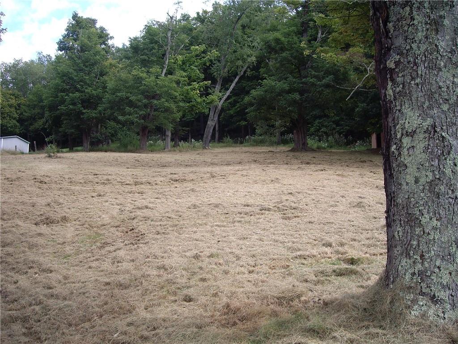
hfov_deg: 49.0
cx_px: 229
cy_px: 172
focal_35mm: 38
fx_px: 503
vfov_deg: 37.7
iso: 100
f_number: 4.3
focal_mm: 6.2
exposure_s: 1/200
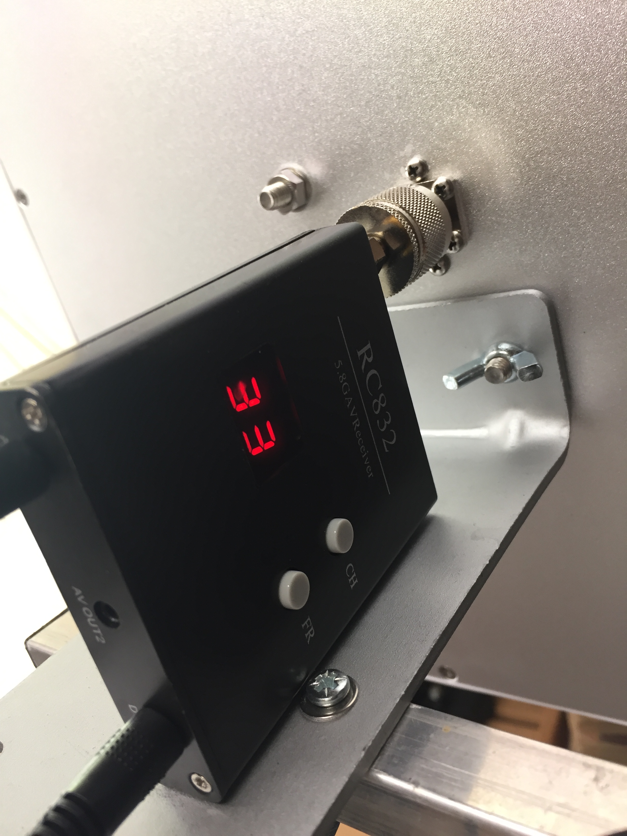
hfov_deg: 48.2
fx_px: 700
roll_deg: +16.3
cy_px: 418
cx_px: 314
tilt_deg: -20.4
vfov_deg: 61.7
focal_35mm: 29
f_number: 2.2
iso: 80
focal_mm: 4.15
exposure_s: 1/33
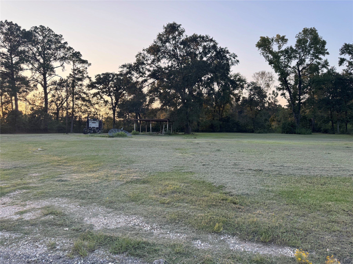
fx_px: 245
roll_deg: +0.7
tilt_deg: +0.1
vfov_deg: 56.8
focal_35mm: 24
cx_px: 176
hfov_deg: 71.6
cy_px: 132
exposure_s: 1/454
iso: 80
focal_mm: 6.76
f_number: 1.78
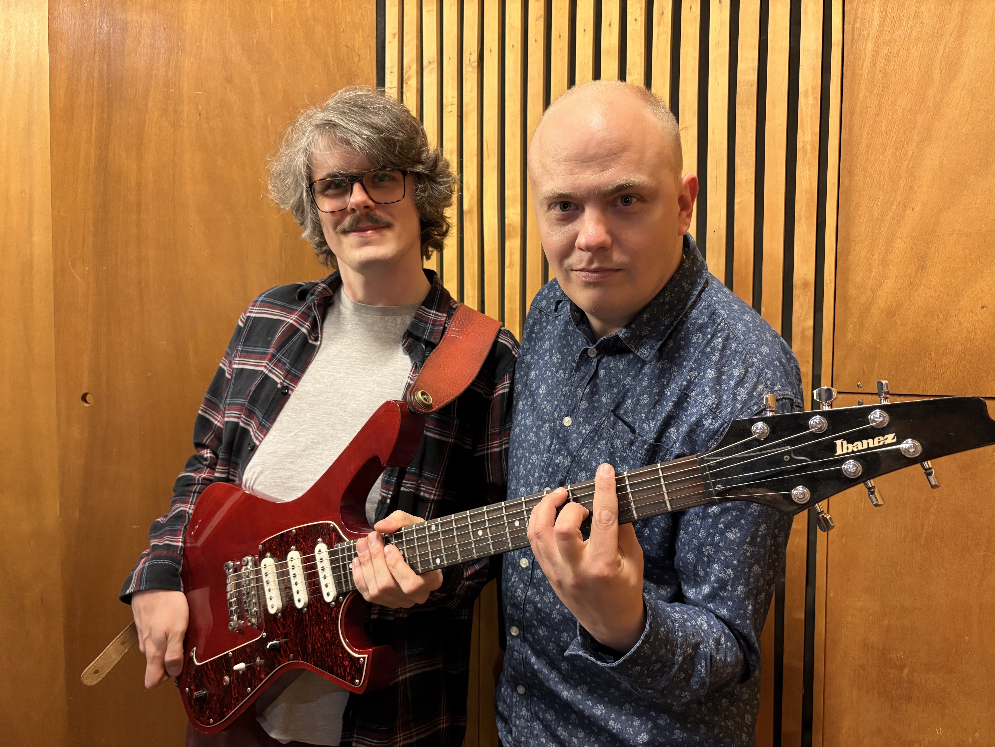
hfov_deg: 67.3
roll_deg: -0.1
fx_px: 747
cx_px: 498
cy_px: 374
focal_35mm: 26
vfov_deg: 53.1
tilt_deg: -3.6
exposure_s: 1/33
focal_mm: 5.96
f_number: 1.6
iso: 400
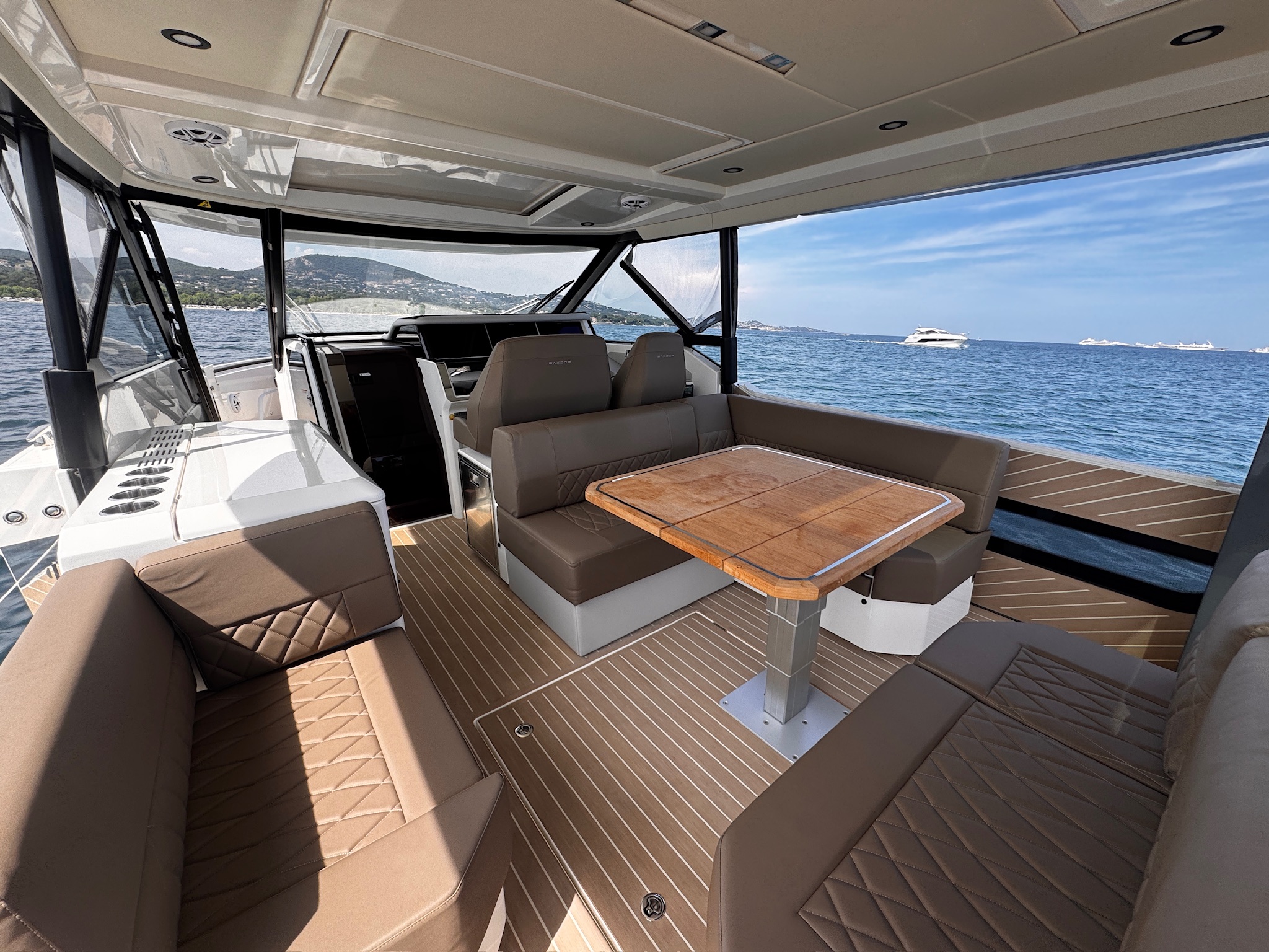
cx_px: 634
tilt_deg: -14.7
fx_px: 513
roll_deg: -3.0
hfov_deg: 102.1
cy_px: 476
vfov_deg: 85.7
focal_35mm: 14
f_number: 2.2
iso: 40
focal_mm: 2.22
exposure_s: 1/625
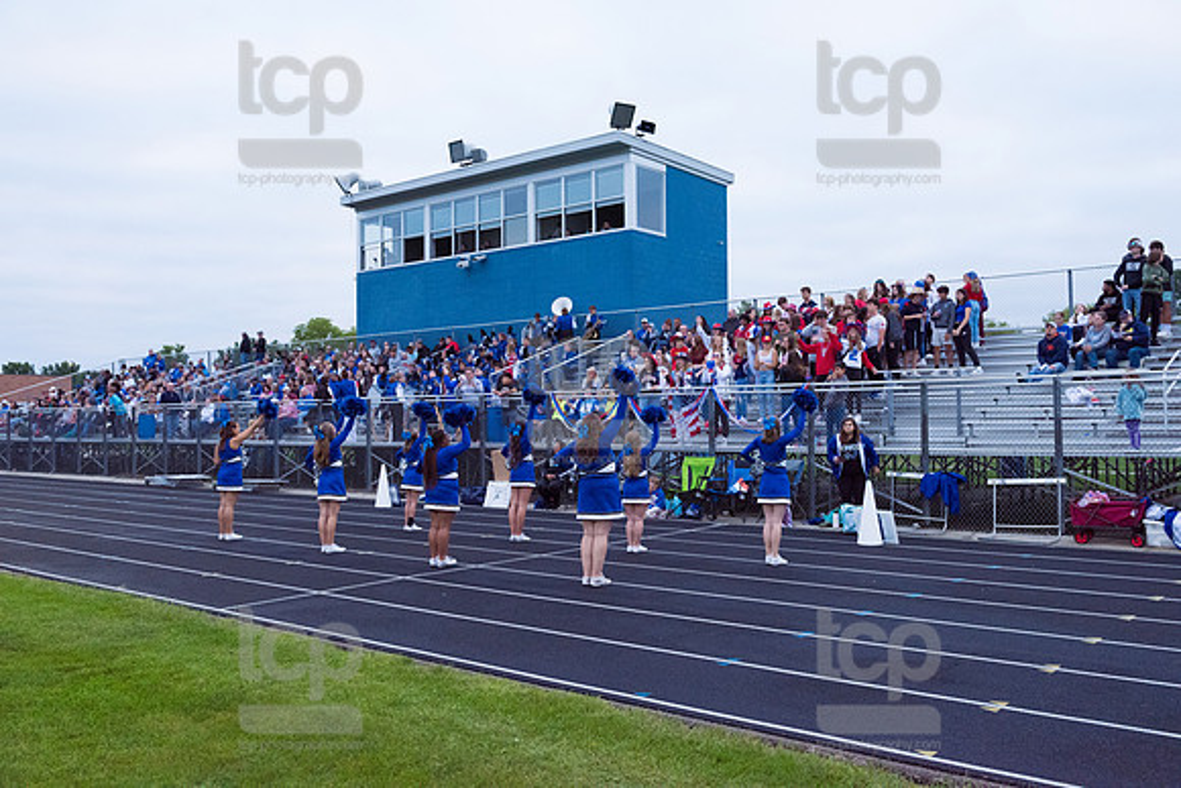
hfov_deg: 58.7
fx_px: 1050
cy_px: 394
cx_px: 590
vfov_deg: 41.1
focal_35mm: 32
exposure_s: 1/500
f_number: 6.3
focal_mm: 32
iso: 3200
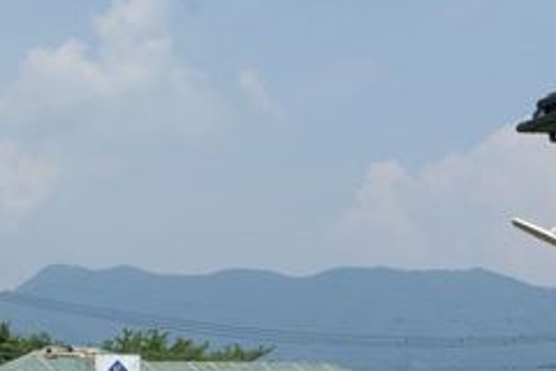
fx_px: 2409
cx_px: 301
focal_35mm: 156
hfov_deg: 13.2
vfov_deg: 8.8
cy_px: 352
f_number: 13
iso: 100
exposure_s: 1/125
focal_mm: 50
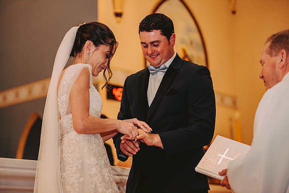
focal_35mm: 82
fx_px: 658
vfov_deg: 16.7
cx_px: 144
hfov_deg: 24.8
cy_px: 96
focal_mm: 82
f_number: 2.8
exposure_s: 1/80
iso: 800
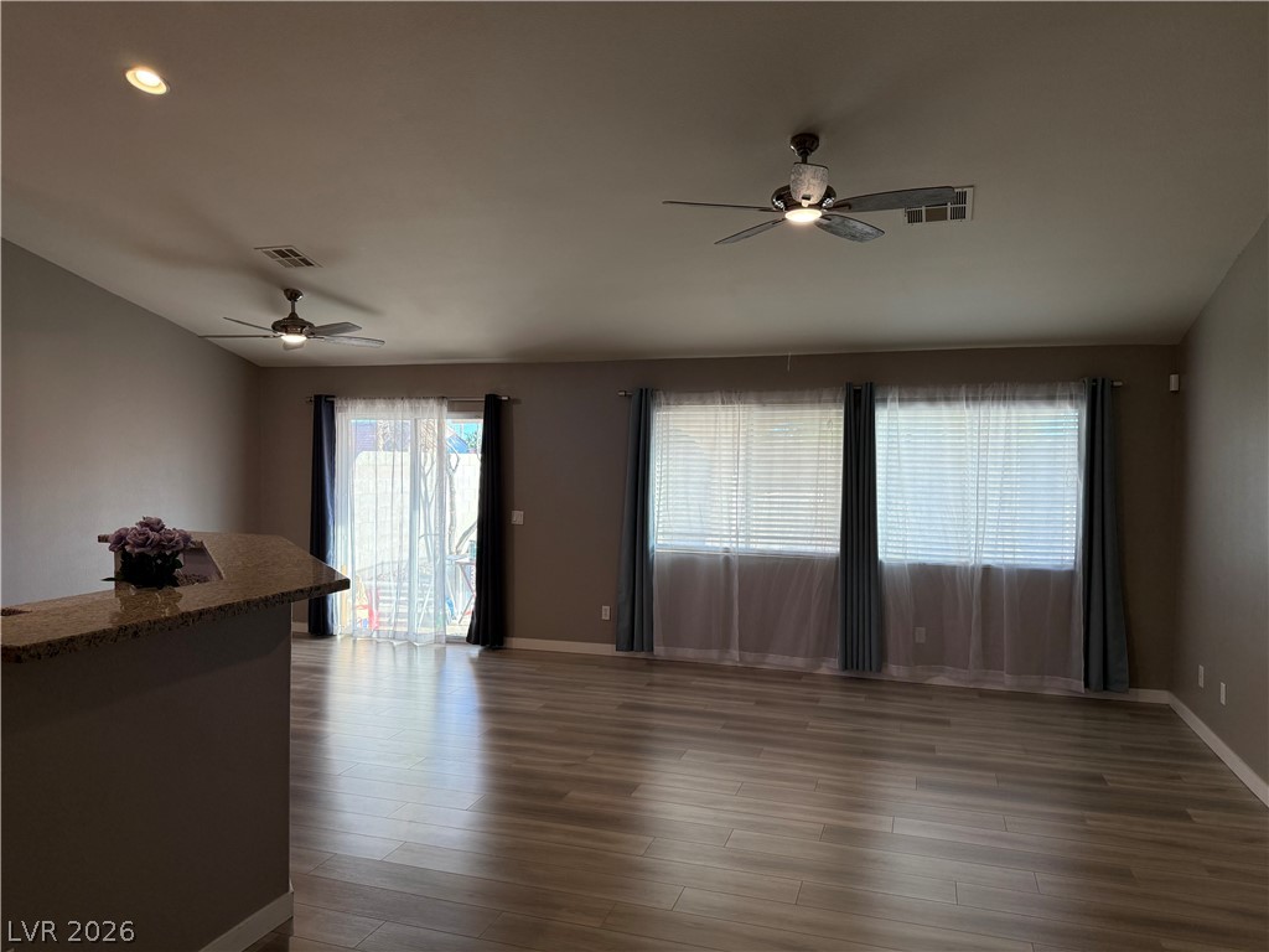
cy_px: 476
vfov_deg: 56.8
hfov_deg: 71.6
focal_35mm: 24
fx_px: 880
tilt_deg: -1.2
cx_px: 634
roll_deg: -0.3
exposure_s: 1/240
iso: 200
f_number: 1.78
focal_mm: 6.76
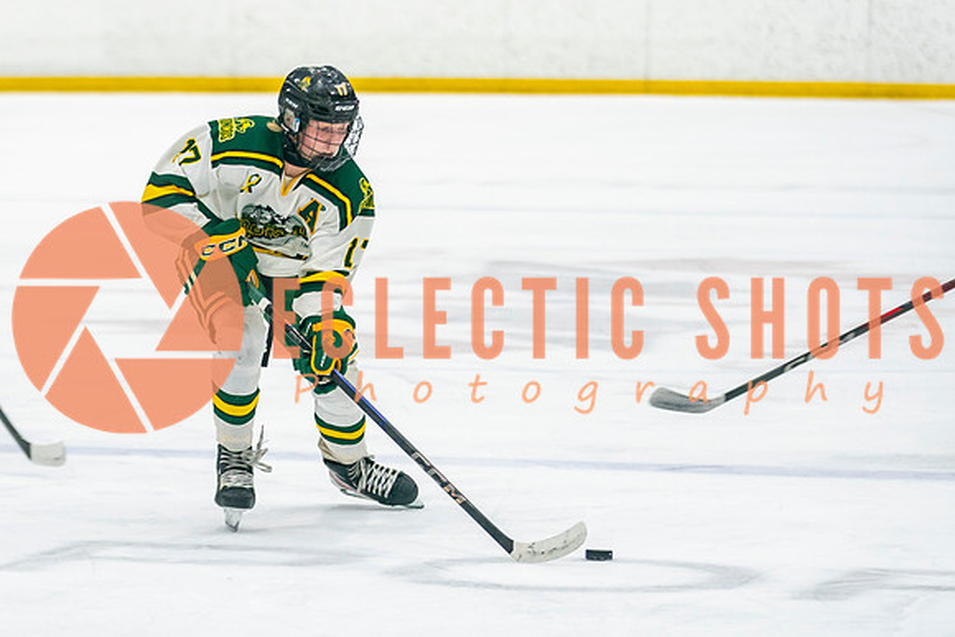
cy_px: 345
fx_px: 6971
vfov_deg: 5.2
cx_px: 303
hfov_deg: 7.8
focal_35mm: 263
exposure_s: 1/640
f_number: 2.8
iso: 800
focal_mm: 130
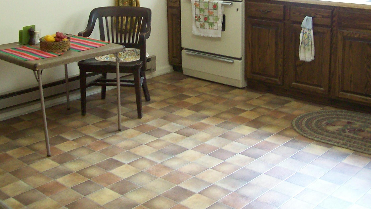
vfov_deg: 22.2
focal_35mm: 53
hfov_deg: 39.2
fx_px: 521
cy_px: 27
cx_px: 185
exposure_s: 1/8.91
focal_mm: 6
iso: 160
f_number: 2.7
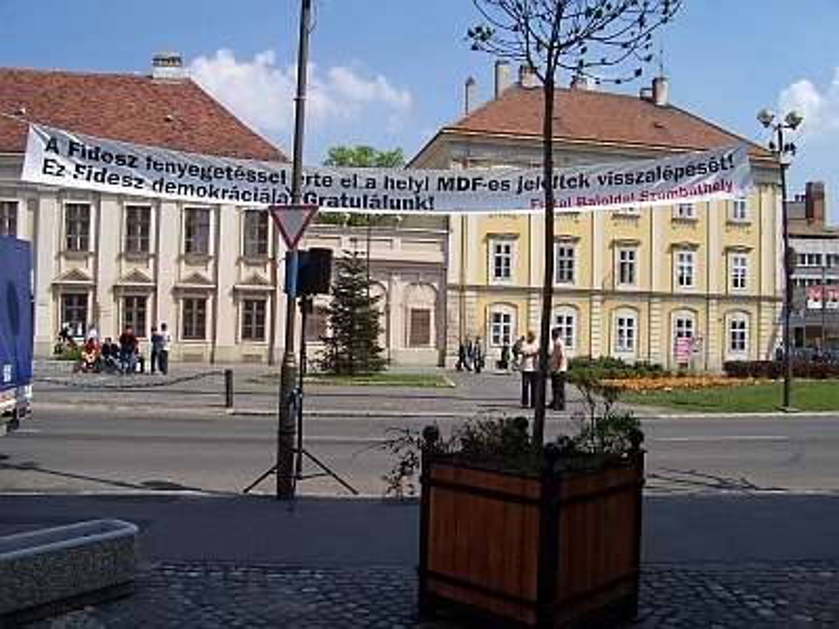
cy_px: 314
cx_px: 420
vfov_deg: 41.8
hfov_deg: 54.0
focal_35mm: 34
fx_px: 824
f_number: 5.6
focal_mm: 5.6
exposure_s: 1/750
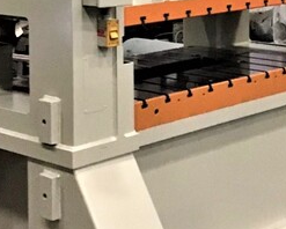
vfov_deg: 15.0
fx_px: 830
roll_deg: +2.7
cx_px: 147
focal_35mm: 98
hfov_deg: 19.5
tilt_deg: -0.5
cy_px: -71
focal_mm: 3.3
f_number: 2.4
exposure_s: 1/24
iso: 200
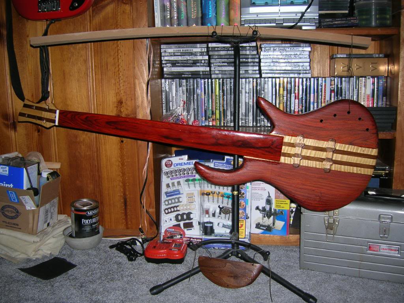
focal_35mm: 34
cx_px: 202
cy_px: 152
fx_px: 397
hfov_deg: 54.0
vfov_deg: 41.8
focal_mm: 5.7
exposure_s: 1/60.1
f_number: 2.9
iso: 50
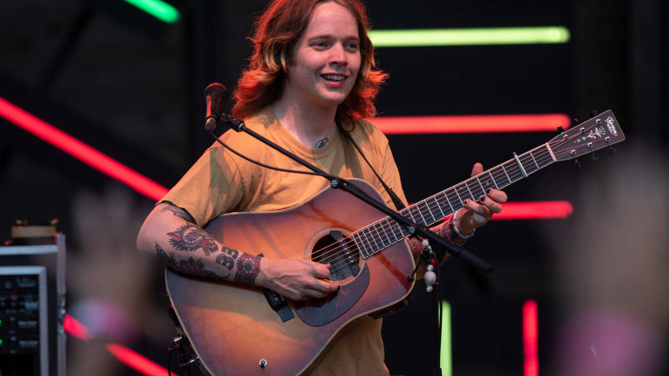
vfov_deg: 1.9
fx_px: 11174
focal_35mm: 630
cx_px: 334
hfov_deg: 3.4
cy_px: 183
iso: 800
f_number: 2.8
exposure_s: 1/800
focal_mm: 400
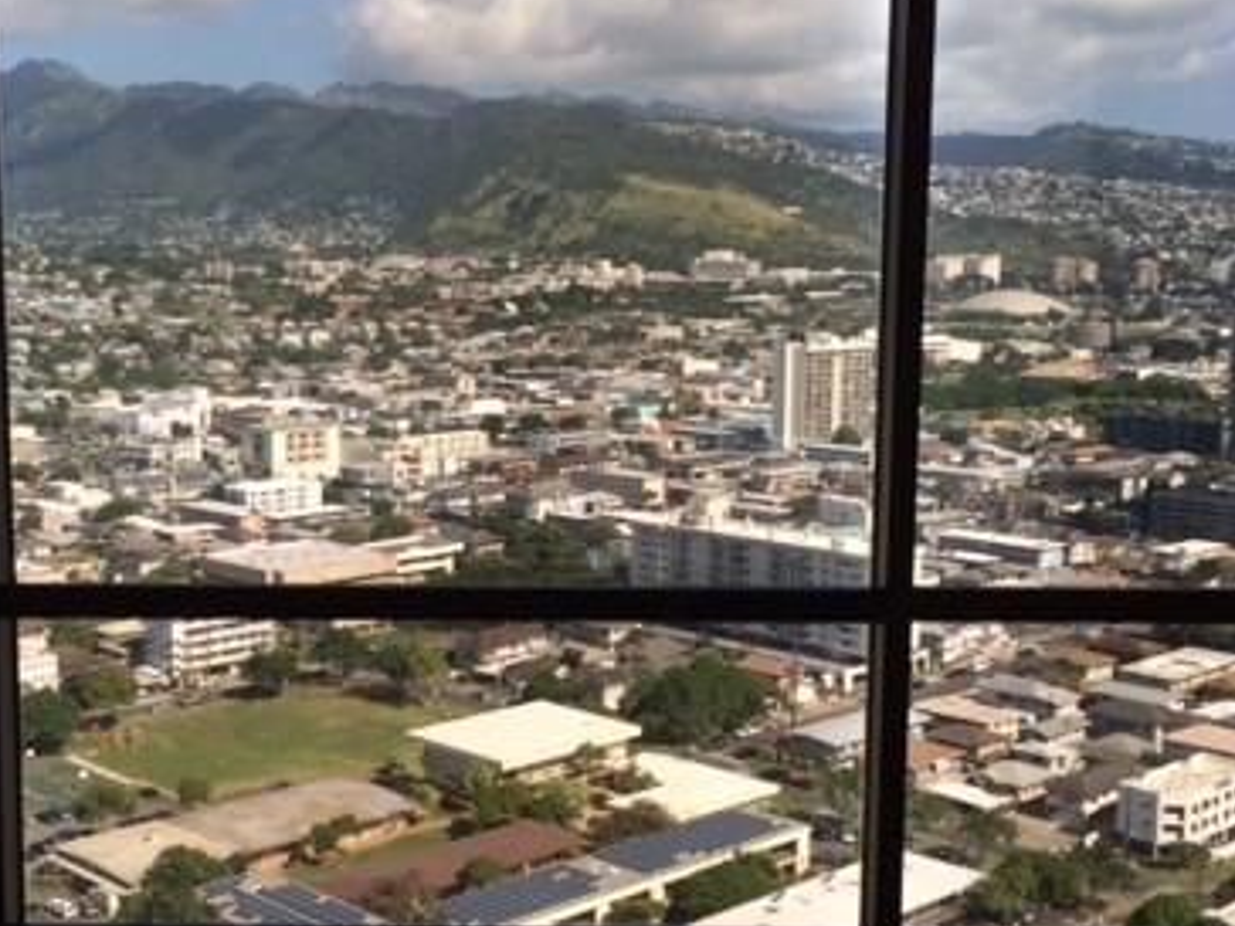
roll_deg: -0.1
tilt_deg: -8.1
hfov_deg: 37.3
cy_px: 516
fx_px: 1820
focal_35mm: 51
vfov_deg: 28.5
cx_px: 478
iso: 32
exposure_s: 1/402
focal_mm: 4.15
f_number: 2.2
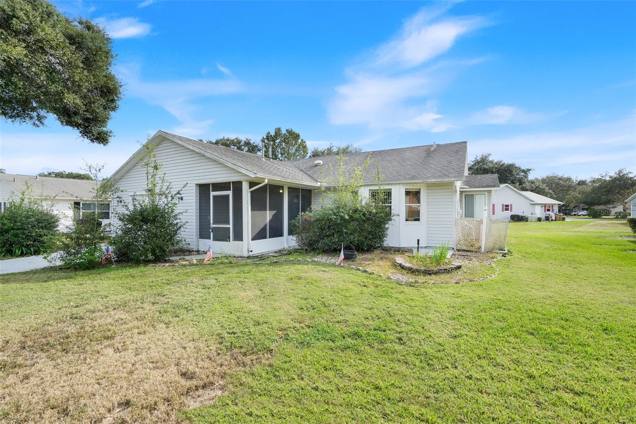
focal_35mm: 16
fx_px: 283
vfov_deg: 73.7
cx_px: 318
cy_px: 212
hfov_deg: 96.7
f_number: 9
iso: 250
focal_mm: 16
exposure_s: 1/60
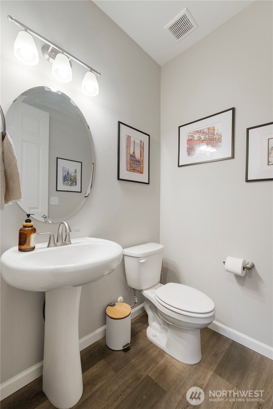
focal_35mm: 16
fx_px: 179
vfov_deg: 97.6
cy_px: 204
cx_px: 136
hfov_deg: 74.6
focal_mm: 10.5
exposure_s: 1/3
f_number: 8
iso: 800
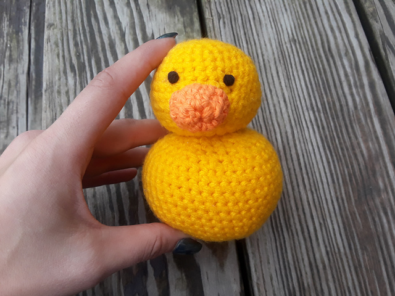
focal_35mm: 28
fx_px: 320
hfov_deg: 63.4
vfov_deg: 49.7
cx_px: 198
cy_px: 148
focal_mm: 2.9
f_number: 1.9
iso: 40
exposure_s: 1/241
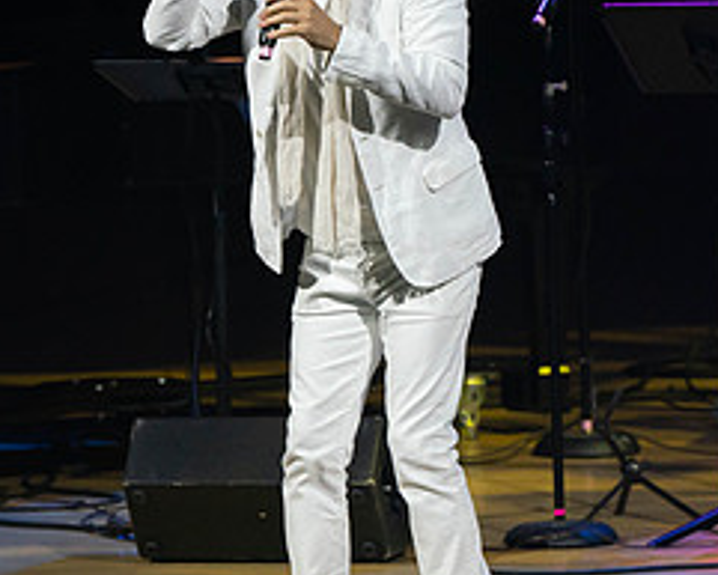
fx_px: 14392
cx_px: 167
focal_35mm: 677
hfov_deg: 2.9
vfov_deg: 2.3
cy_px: 213
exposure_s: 1/250
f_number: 5.6
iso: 2500
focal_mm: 300
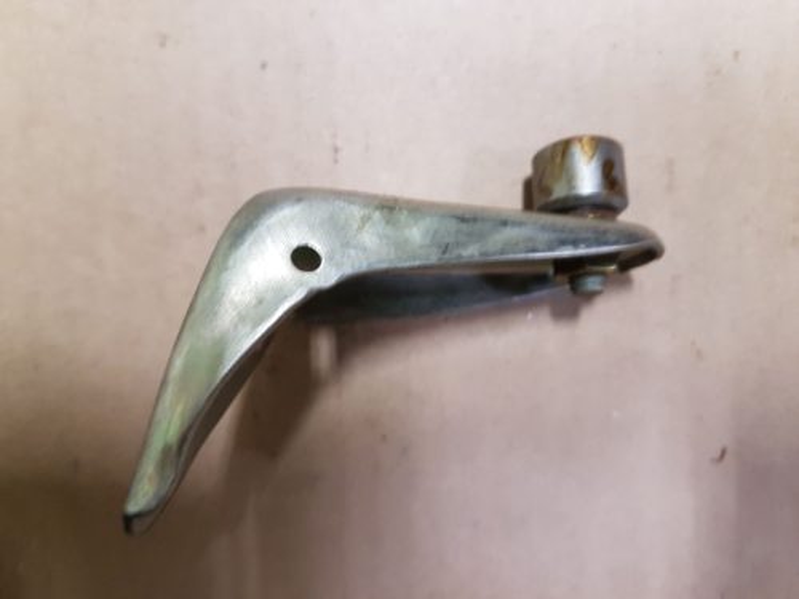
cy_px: 300
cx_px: 400
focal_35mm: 26
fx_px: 600
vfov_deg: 53.1
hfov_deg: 67.3
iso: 250
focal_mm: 4.2
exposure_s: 1/13
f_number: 1.7
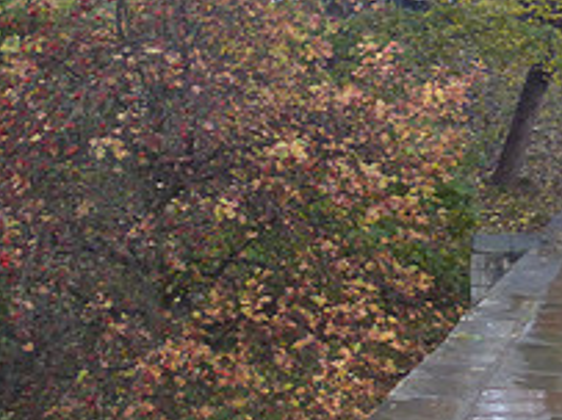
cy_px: -29
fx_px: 1623
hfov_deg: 19.6
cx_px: 357
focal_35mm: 100
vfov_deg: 14.5
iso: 400
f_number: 3.7
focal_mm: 6.1
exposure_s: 1/60
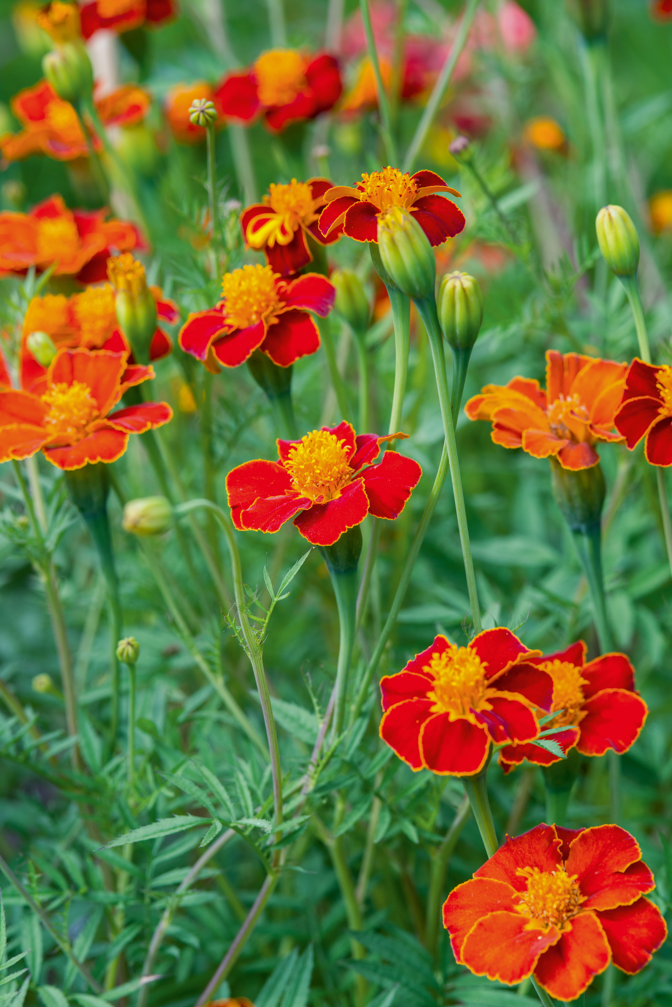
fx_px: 2938
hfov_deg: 13.1
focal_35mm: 105
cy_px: 504
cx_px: 336
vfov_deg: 19.5
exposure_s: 1/400
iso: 500
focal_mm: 105
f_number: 9
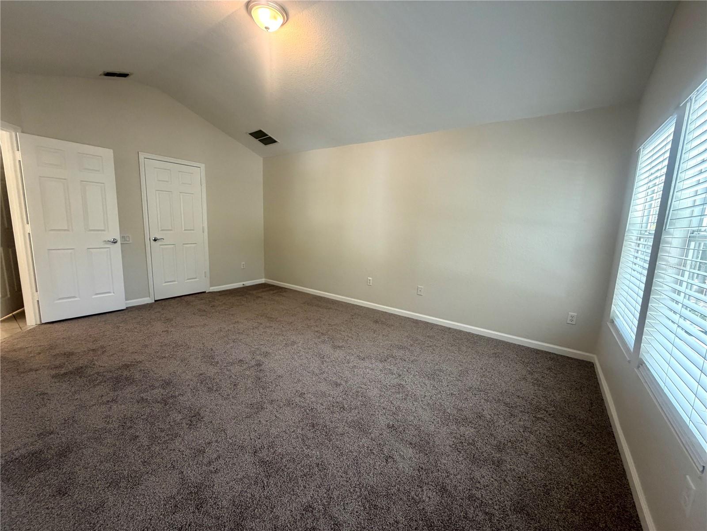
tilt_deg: -8.4
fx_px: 286
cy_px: 266
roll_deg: -2.0
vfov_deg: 85.7
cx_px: 354
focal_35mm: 14
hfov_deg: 102.1
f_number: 2.2
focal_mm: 2.22
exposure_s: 1/120
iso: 200
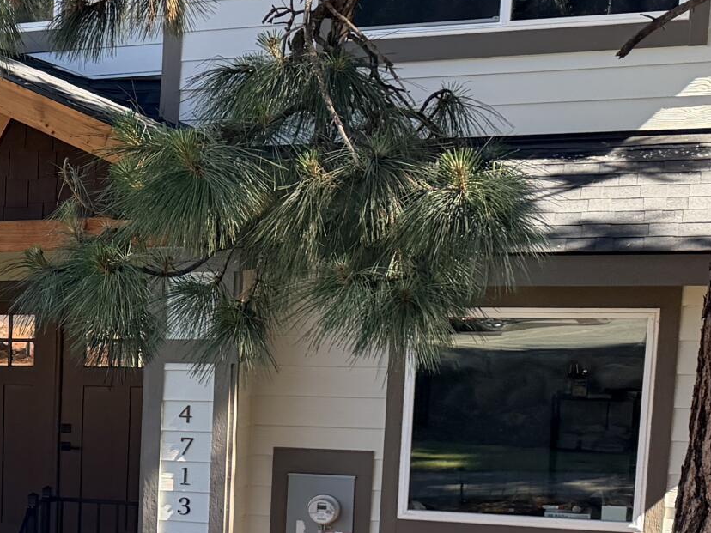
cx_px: -497
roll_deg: +4.0
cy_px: 513
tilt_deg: -9.3
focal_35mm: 87
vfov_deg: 16.7
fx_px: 1787
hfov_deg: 18.5
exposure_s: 1/840
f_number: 1.78
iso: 100
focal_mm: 6.76
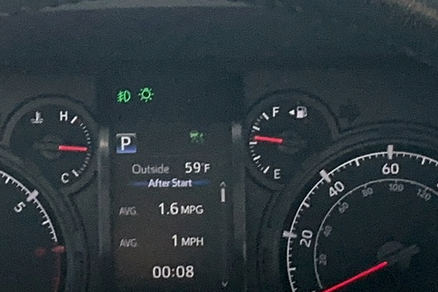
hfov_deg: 15.3
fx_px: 1630
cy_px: 208
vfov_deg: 10.2
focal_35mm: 134
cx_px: 199
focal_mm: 3
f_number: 1.8
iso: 80
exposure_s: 1/60
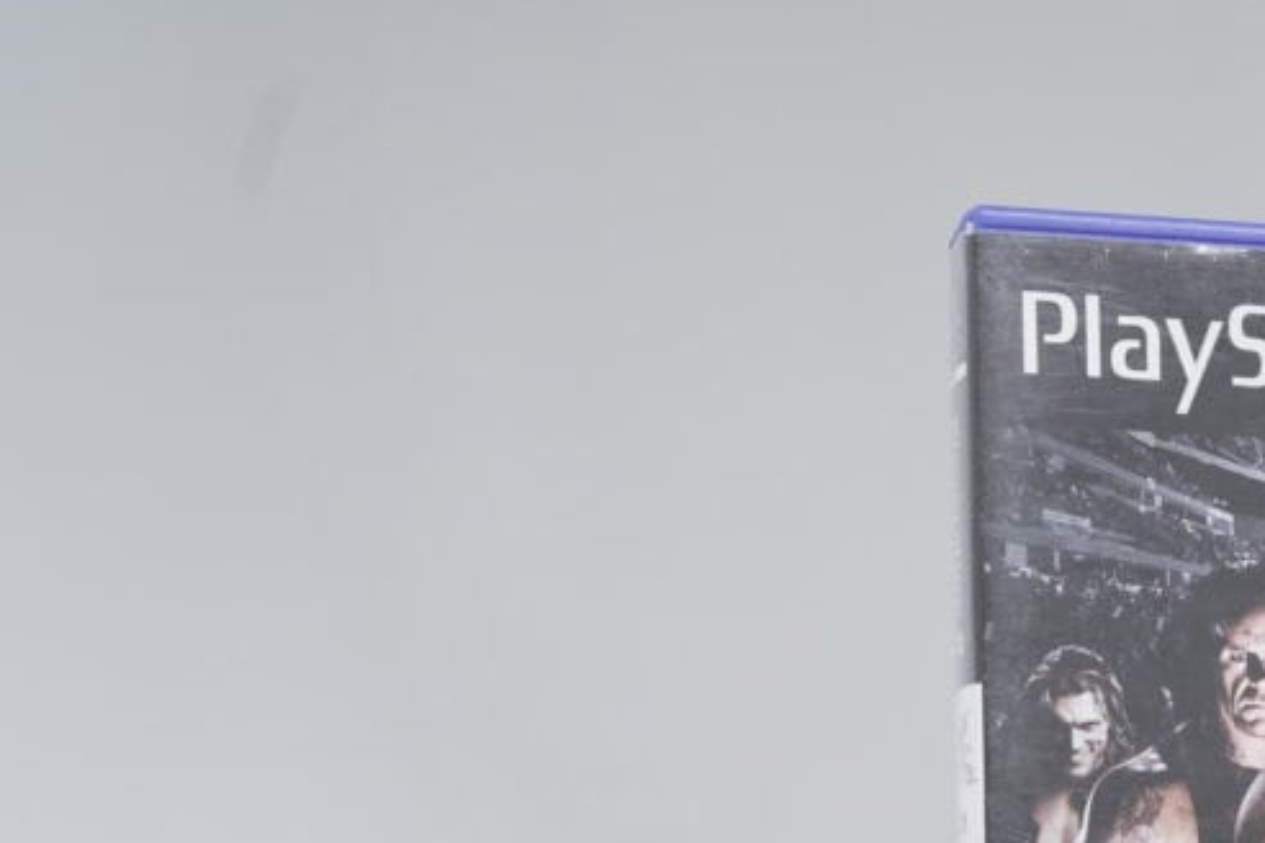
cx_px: 1460
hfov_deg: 22.8
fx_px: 2916
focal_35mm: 83
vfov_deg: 16.0
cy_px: 928
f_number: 5.6
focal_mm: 34
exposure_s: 1/20
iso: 640
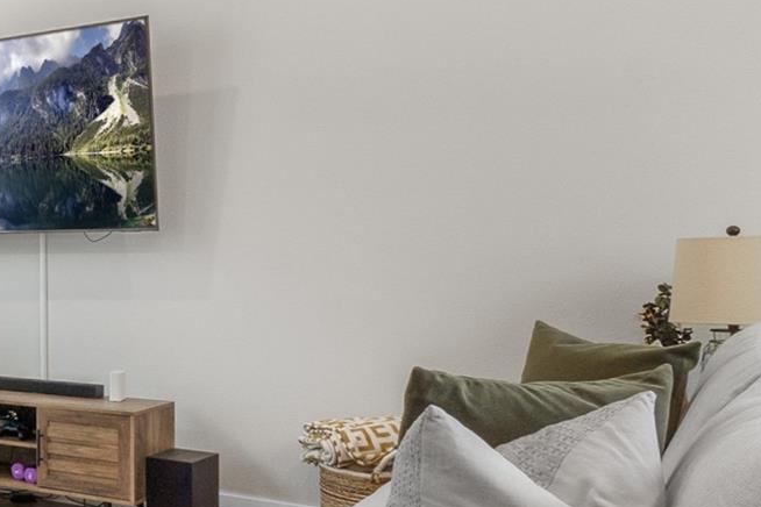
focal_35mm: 47
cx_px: -195
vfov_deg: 28.6
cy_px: 275
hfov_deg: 32.8
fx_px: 993
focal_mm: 10
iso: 200
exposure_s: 1/5
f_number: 11
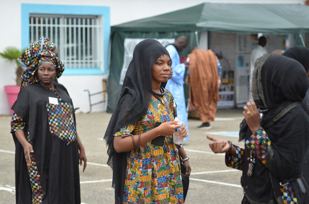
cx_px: 154
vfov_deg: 9.1
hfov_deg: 13.7
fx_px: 1285
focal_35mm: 150
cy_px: 102
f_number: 4
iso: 640
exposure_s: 1/250
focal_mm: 100
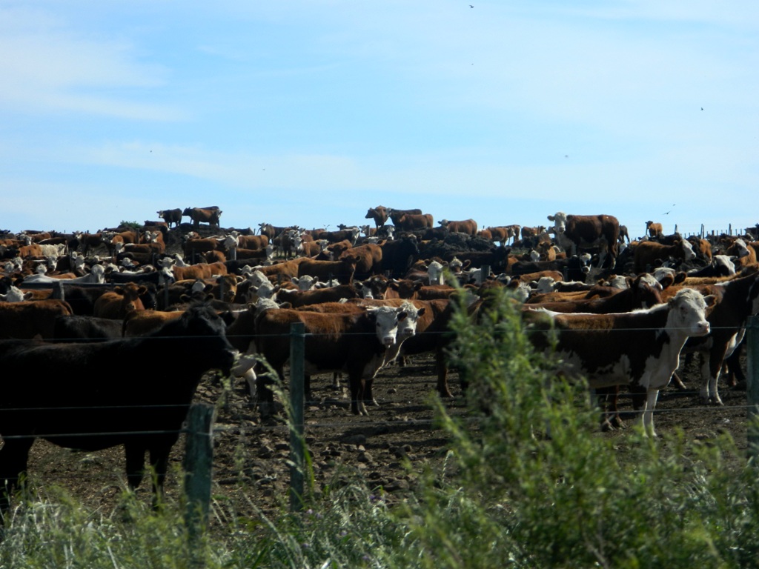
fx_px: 3289
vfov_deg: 9.9
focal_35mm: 150
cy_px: 284
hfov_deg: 13.2
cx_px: 380
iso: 80
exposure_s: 1/500
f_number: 4.9
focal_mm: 27
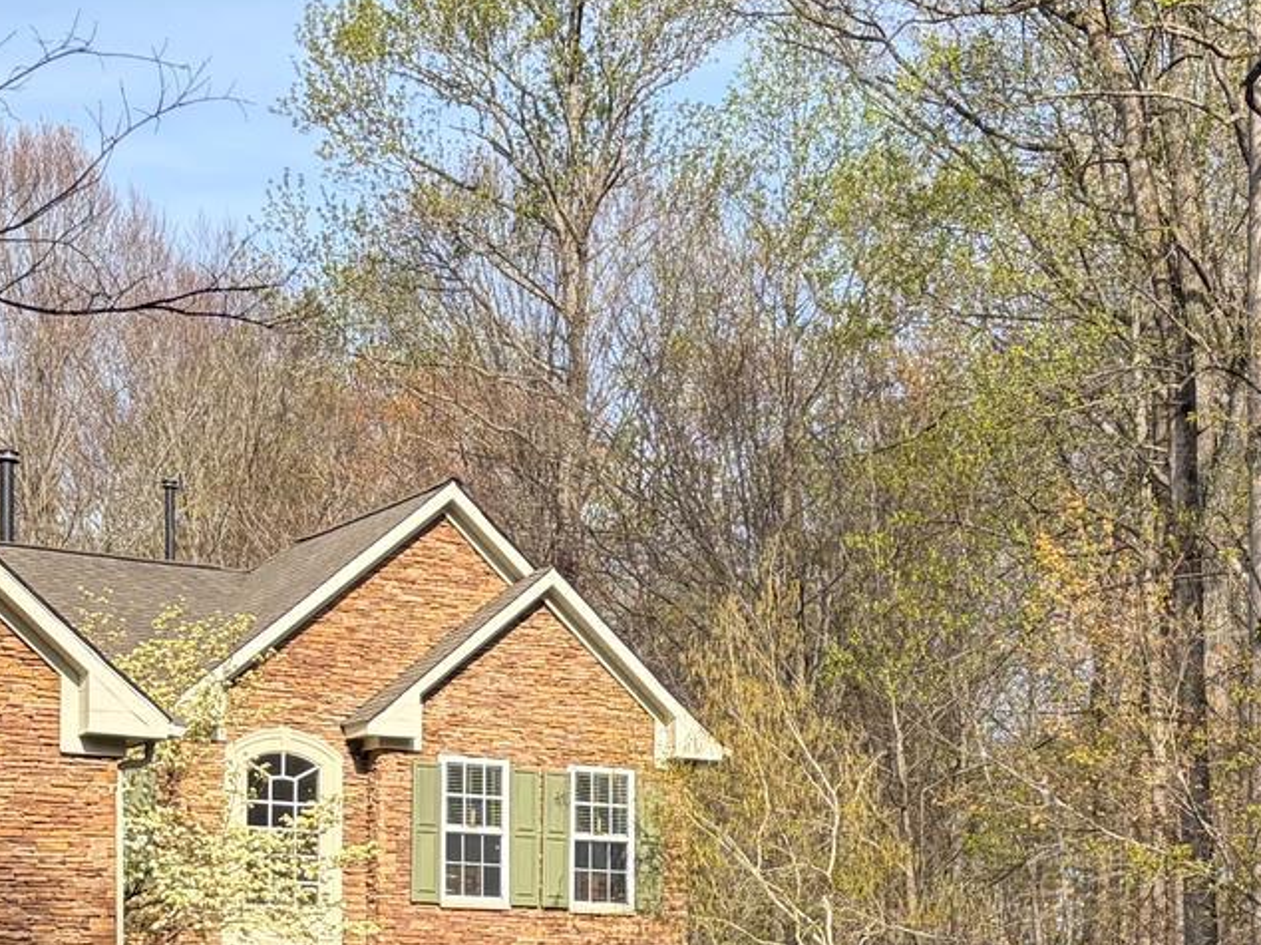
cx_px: 674
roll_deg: +0.1
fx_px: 3059
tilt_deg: +3.4
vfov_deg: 17.1
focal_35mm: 84
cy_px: 963
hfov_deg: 23.3
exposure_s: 1/1751
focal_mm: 5.96
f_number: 1.6
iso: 50
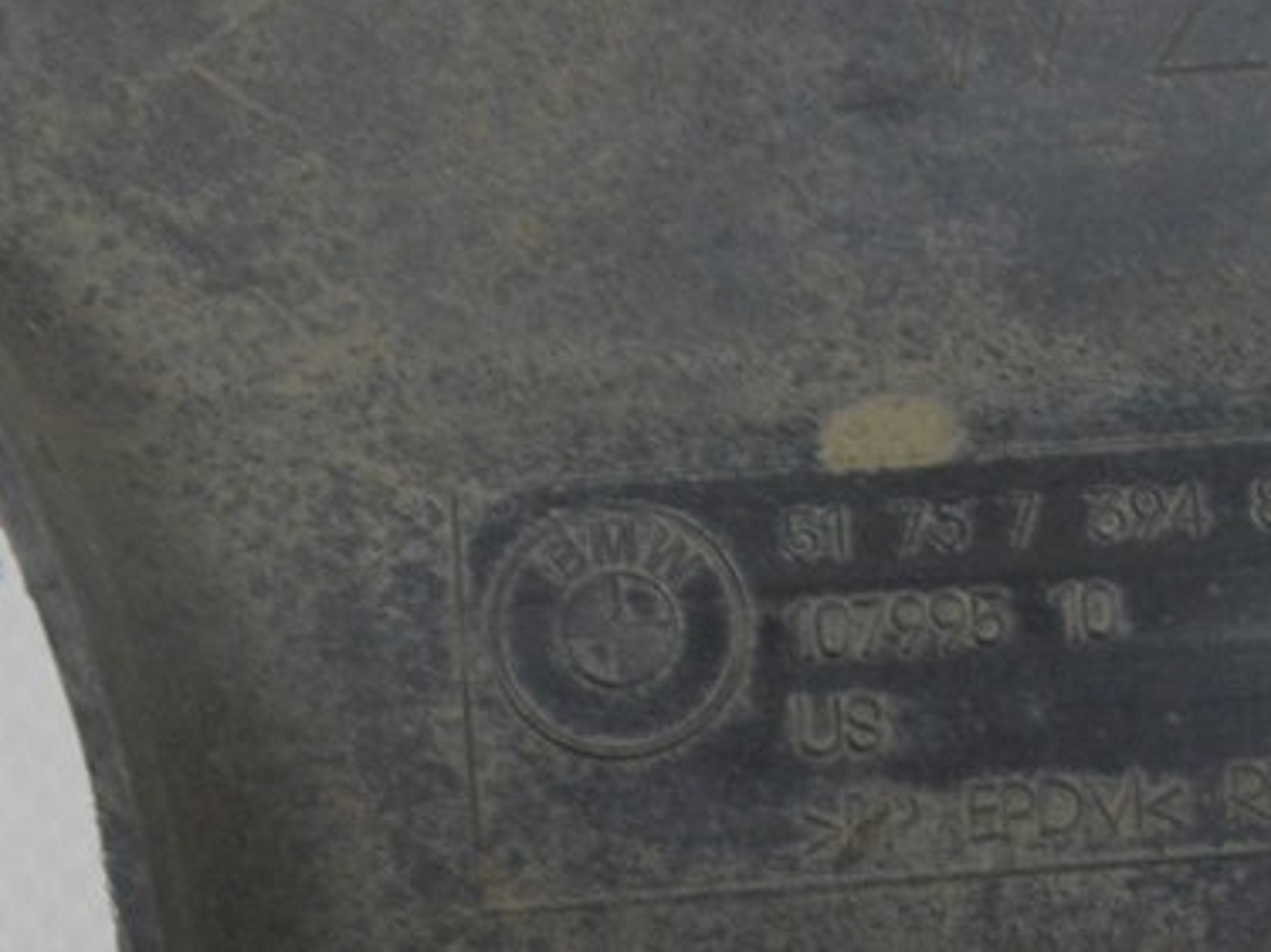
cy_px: 645
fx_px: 4698
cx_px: 1007
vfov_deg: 11.6
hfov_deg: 15.3
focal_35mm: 128
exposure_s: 1/15
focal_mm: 52
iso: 6400
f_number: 20
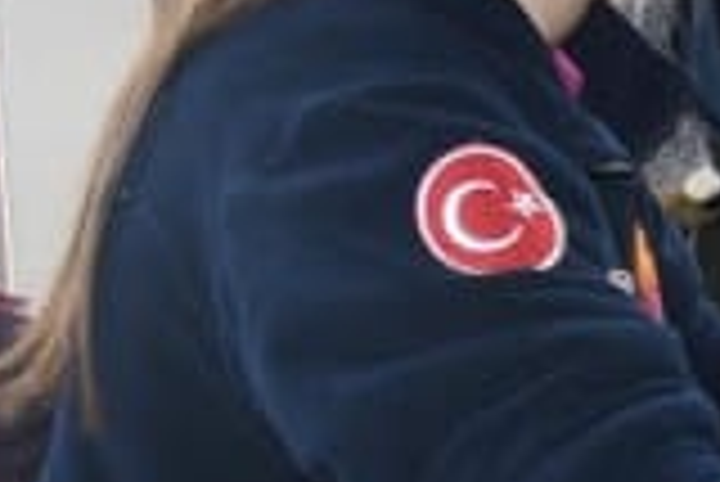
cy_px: 601
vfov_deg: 9.0
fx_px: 3003
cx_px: 1598
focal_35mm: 150
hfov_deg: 11.7
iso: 1250
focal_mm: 20
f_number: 5
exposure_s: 1/100
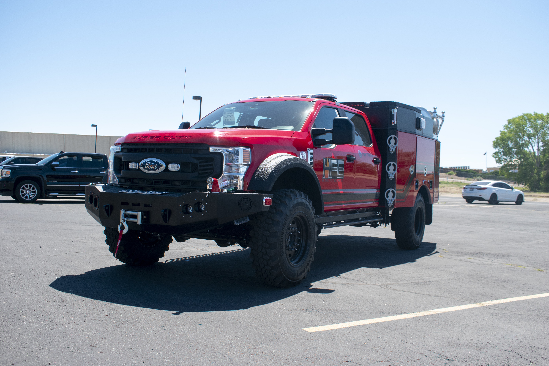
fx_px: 549
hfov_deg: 53.1
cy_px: 183
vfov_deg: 36.9
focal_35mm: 36
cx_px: 274
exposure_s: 1/640
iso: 200
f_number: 6.3
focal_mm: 24
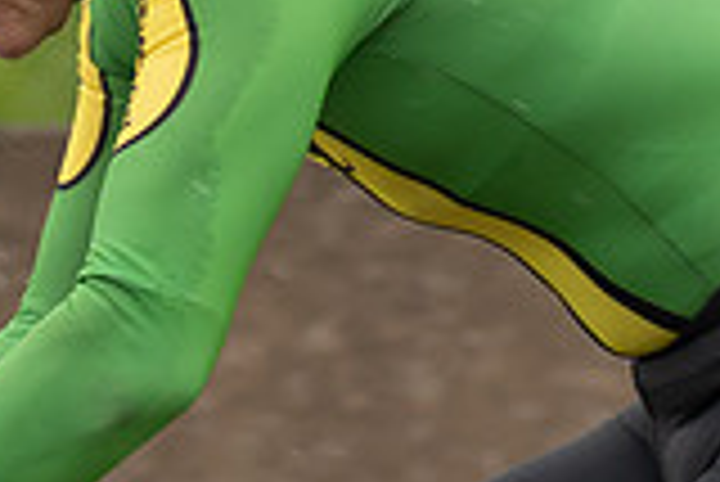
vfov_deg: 2.1
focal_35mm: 642
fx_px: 12851
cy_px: 11
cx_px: -201
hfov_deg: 3.2
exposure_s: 1/1000
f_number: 3.5
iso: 500
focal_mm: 70
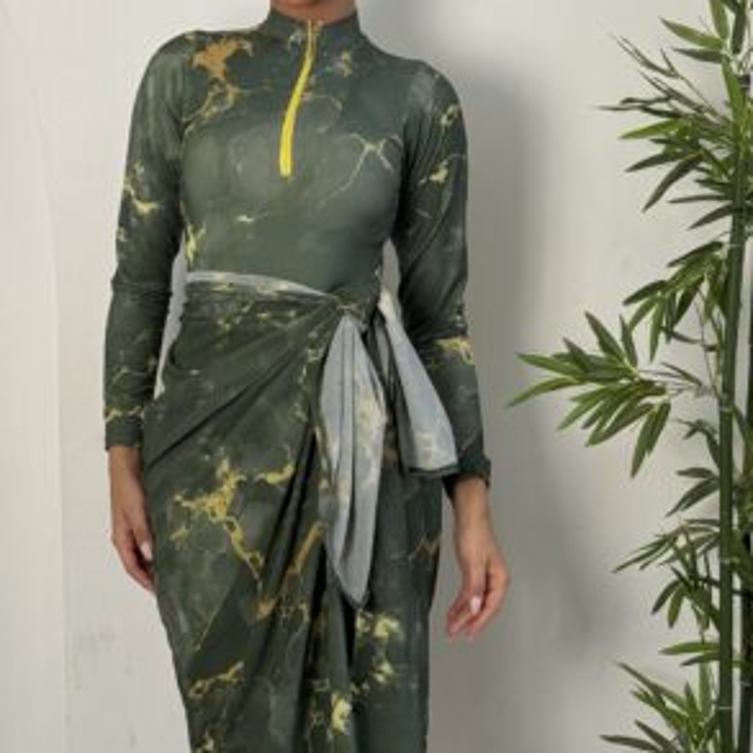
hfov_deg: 19.9
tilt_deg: -6.9
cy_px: 396
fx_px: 2141
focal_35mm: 87
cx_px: 311
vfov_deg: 19.9
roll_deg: -0.1
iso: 64
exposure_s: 1/810
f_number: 1.78
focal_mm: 6.76
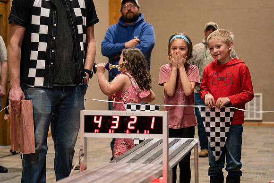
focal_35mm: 104
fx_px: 794
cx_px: 135
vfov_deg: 13.1
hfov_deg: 19.6
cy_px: 94
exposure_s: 1/320
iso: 2500
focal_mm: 70
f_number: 2.8
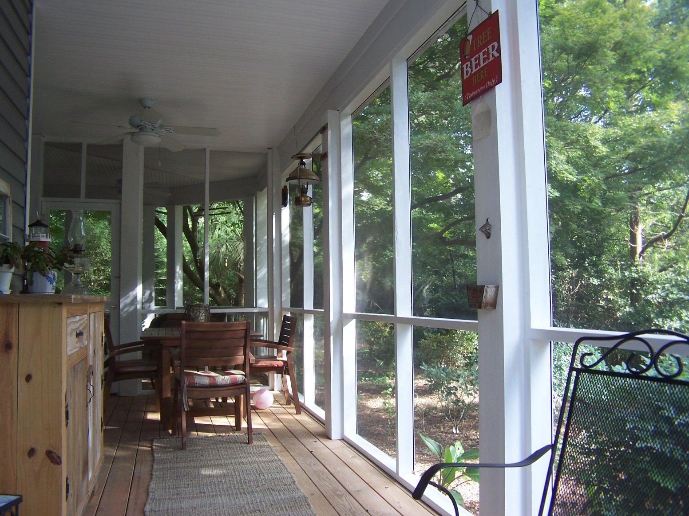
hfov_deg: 49.0
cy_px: 258
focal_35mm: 38
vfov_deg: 37.7
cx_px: 344
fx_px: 756
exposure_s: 1/30
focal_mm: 6.3
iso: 80
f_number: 2.8
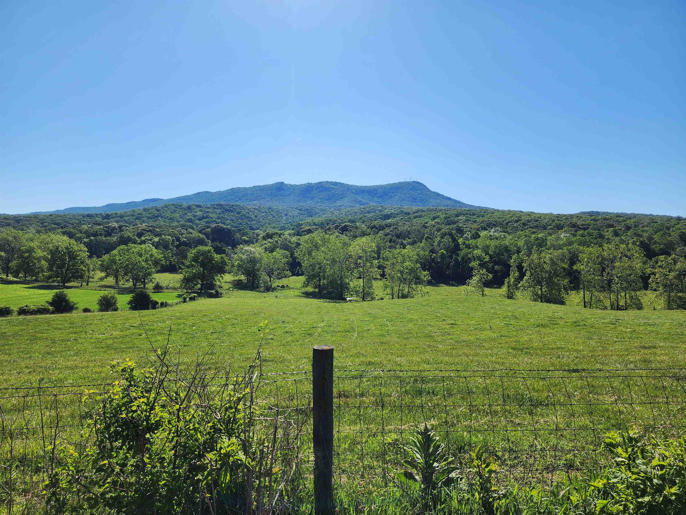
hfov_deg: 73.9
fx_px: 456
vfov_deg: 58.9
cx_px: 343
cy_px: 258
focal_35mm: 23
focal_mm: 6.4
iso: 12
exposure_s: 1/1332
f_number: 1.8
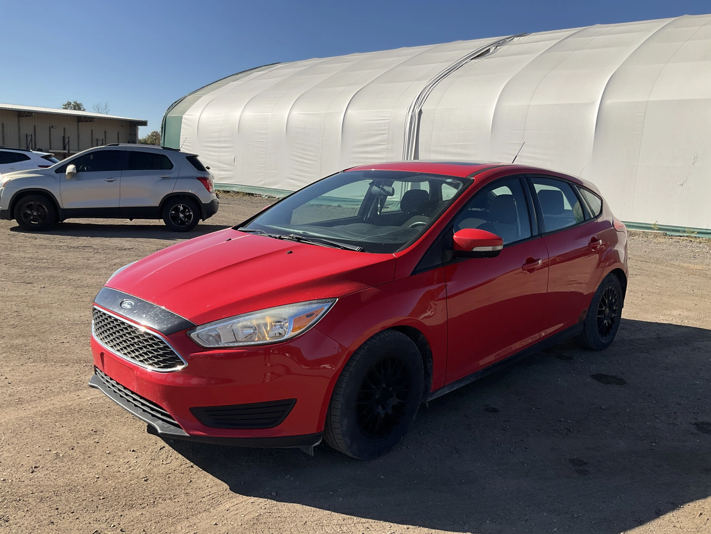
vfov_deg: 48.2
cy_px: 267
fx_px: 596
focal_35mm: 29
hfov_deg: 61.7
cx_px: 356
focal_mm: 3
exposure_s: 1/2227
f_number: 1.8
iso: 25
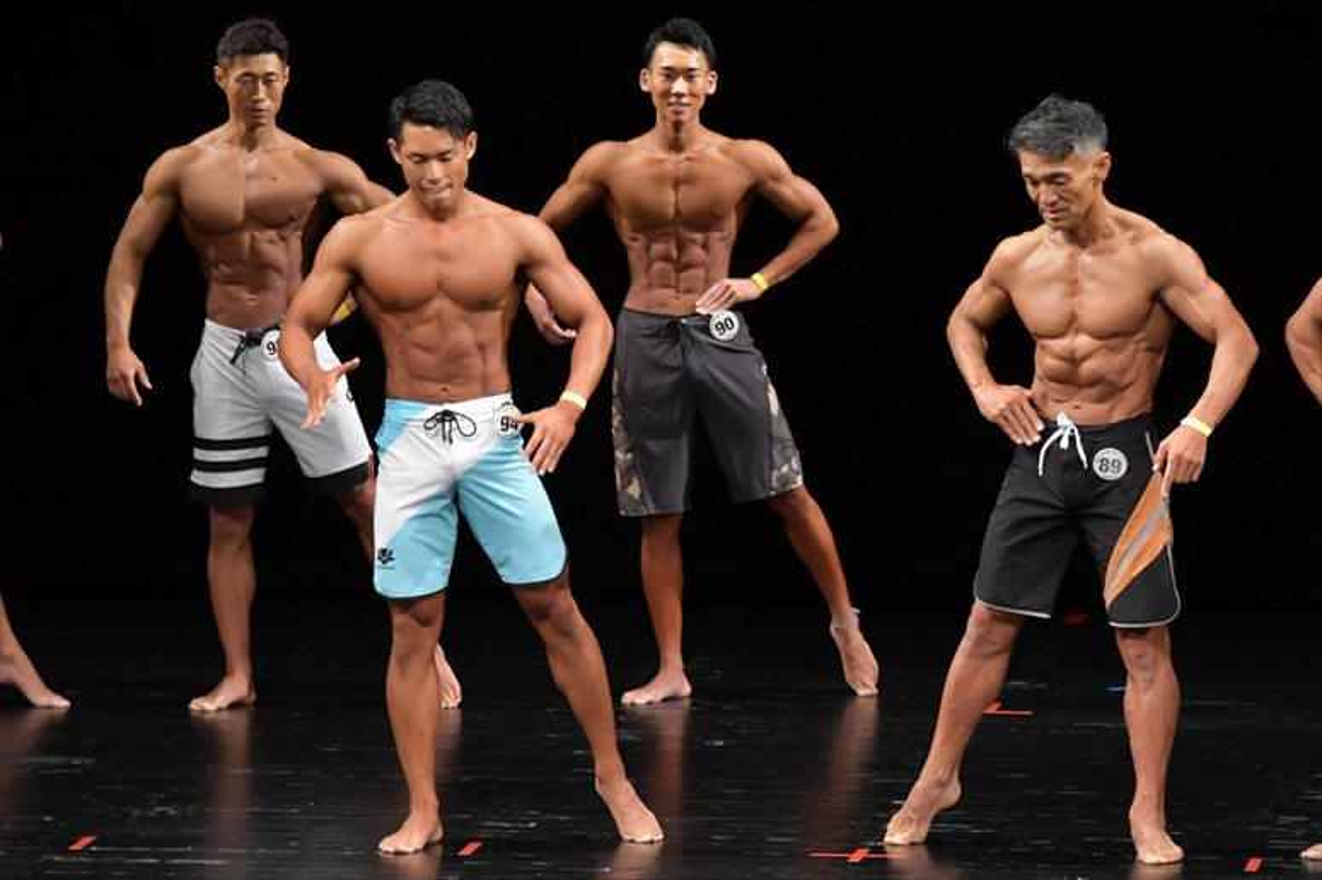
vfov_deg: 4.8
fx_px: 10461
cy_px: 440
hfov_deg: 7.2
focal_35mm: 285
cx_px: 661
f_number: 5.6
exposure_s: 1/400
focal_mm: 190
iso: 3200
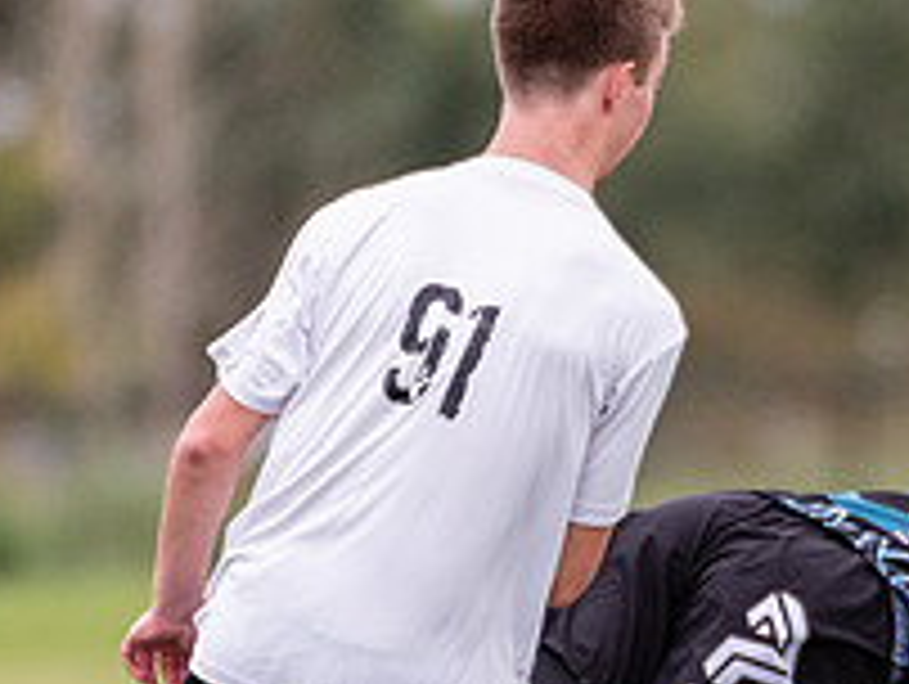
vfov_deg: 0.7
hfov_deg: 0.9
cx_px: 1007
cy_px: 571
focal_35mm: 2090
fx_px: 54948
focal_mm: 400
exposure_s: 1/1000
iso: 500
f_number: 4
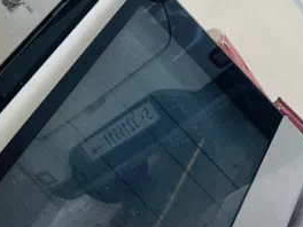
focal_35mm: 63
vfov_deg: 23.3
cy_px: 101
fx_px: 551
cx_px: -14
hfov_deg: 28.4
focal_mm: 4.2
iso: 80
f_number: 1.6
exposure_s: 1/121
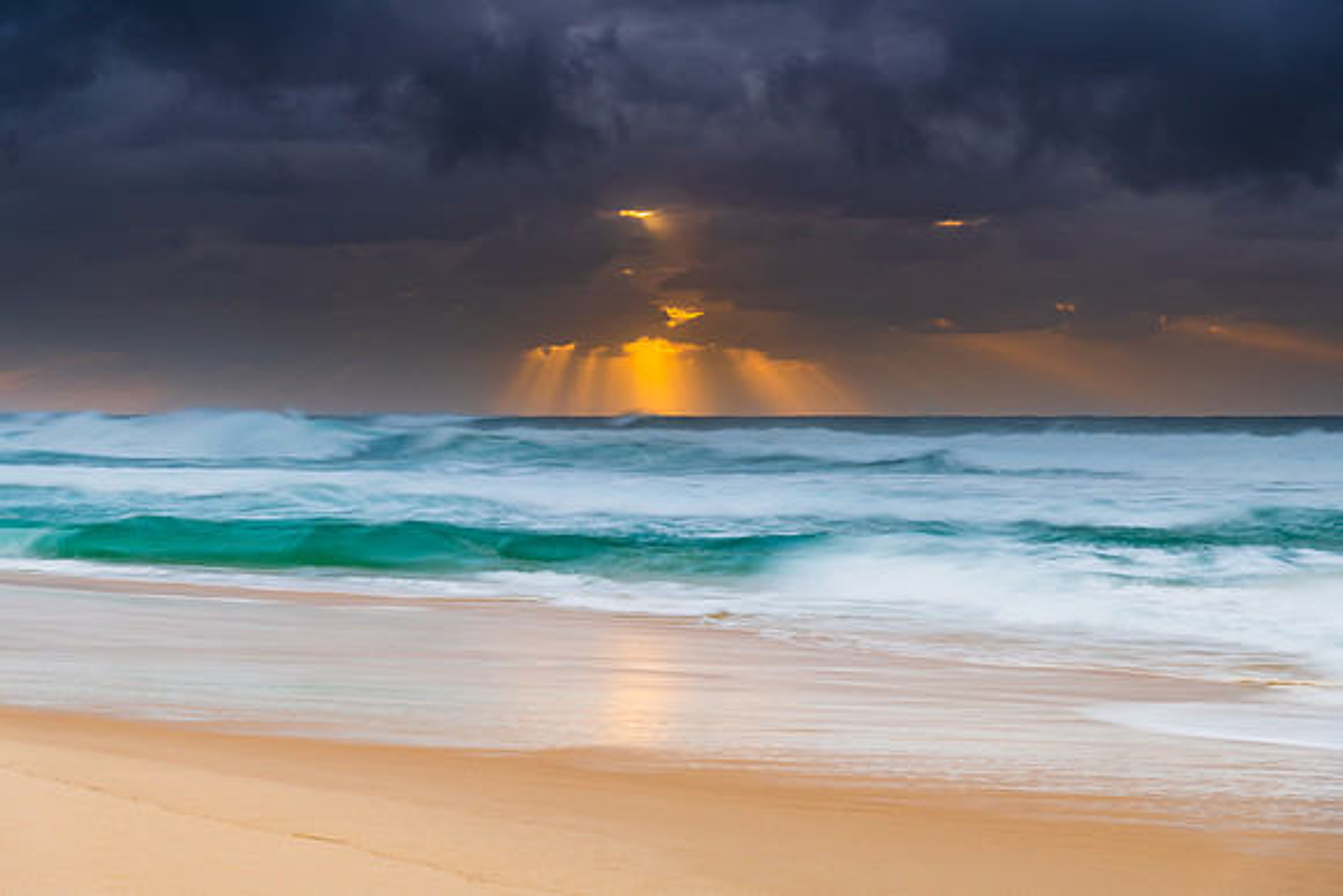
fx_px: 3172
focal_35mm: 85
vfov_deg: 16.1
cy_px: 448
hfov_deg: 23.9
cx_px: 672
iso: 40
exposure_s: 1/1.67
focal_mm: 85
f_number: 8
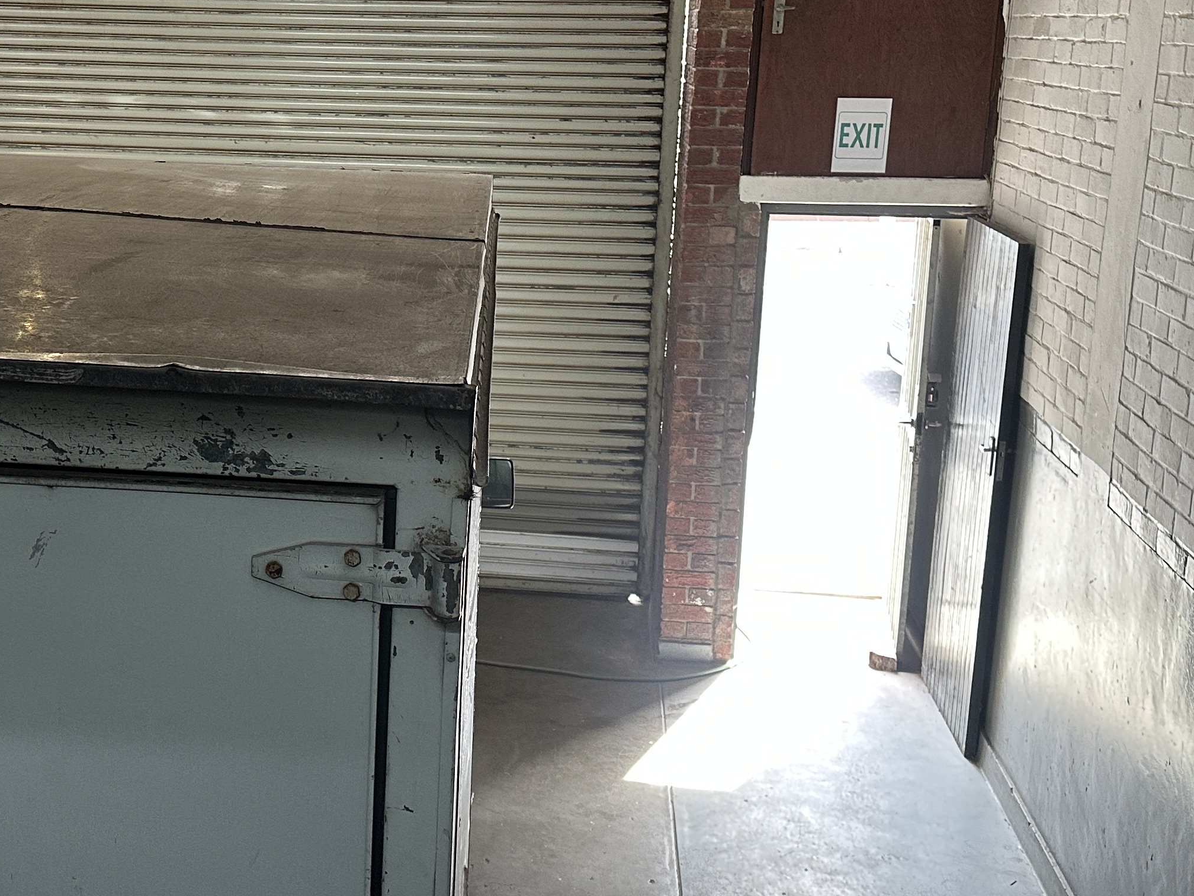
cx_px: 326
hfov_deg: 38.8
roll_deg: +0.1
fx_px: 1656
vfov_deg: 30.2
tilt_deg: -12.9
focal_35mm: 48
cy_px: 389
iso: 250
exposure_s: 1/107
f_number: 1.78
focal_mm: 6.86
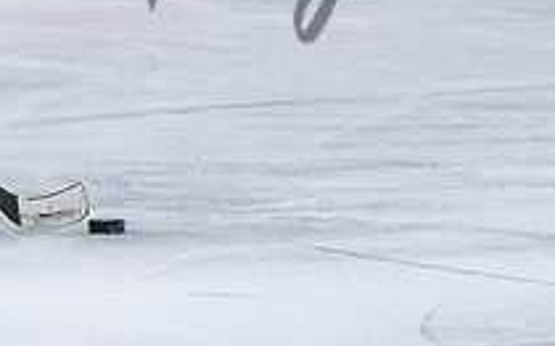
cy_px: -38
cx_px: -232
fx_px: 16040
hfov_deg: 2.0
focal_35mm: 1061
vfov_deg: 1.2
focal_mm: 180
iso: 2500
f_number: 3.5
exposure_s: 1/800
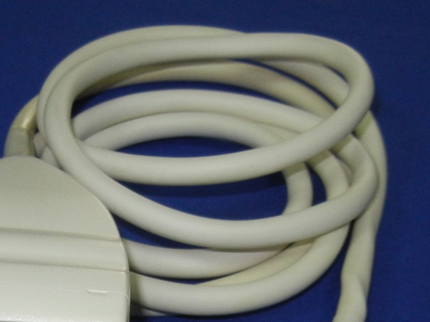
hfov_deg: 23.6
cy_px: 432
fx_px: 1018
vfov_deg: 16.8
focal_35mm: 82
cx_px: 101
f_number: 3.5
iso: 200
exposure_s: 1/30
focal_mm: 5.4
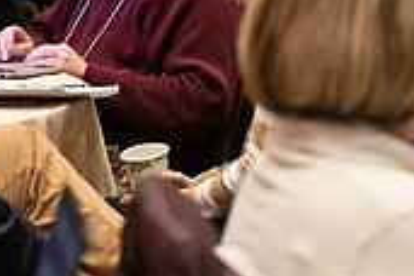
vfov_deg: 6.1
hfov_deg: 9.2
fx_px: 2576
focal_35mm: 224
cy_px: 18
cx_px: 167
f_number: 3.2
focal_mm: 66
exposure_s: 1/160
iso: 4000
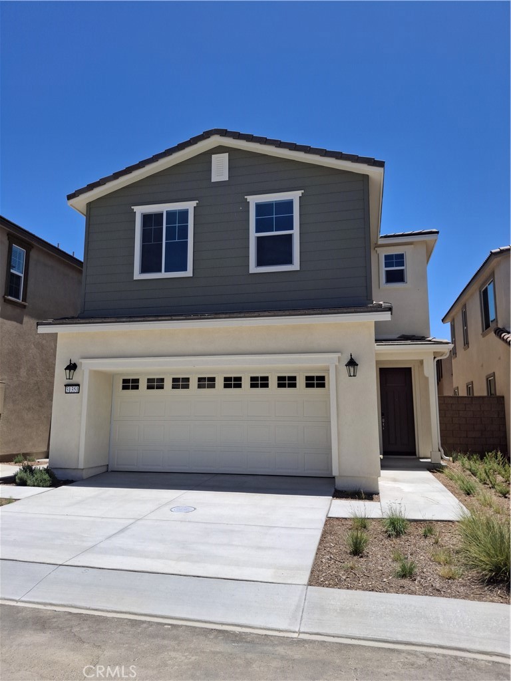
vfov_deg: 69.4
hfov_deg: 54.9
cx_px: 256
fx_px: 492
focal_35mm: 25
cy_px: 340
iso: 32
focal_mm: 4.69
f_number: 1.8
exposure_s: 1/1541
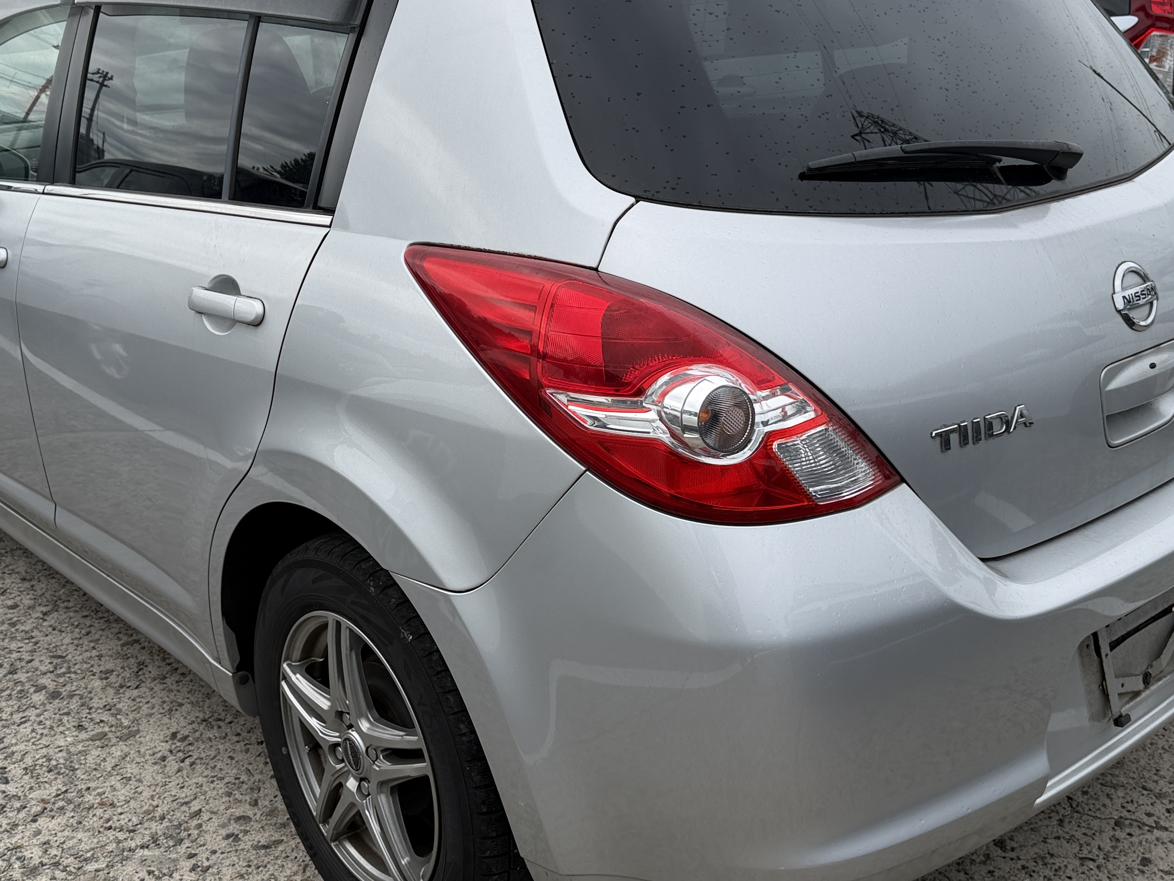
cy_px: 387
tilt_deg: -14.6
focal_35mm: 39
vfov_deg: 36.8
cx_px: 560
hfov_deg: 47.8
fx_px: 1323
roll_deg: +1.6
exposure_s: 1/3425
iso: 80
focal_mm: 6.76
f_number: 1.78
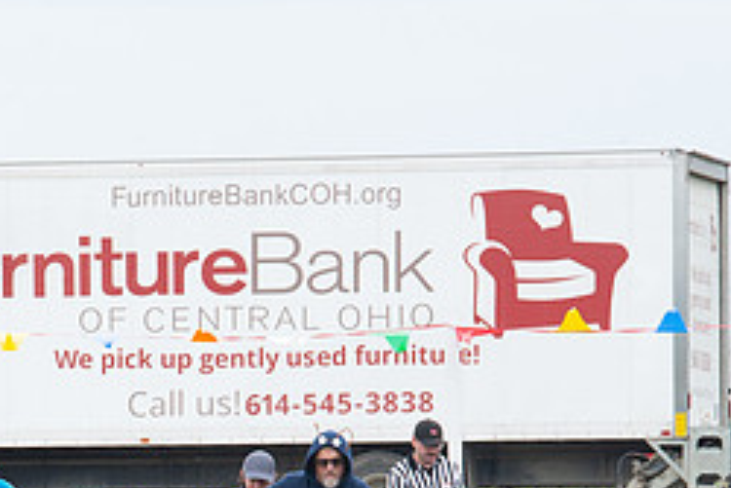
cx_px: 185
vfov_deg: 2.3
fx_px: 12007
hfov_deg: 3.5
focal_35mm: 591
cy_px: 635
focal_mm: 200
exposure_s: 1/250
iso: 640
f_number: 9
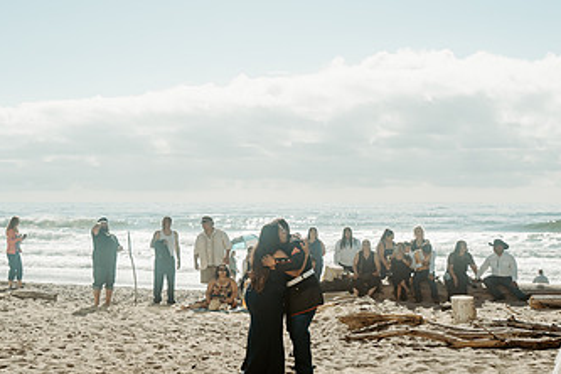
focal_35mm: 61
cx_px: 214
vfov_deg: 22.1
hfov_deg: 32.7
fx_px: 951
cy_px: 259
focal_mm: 35
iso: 100
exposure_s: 1/2500
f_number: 4
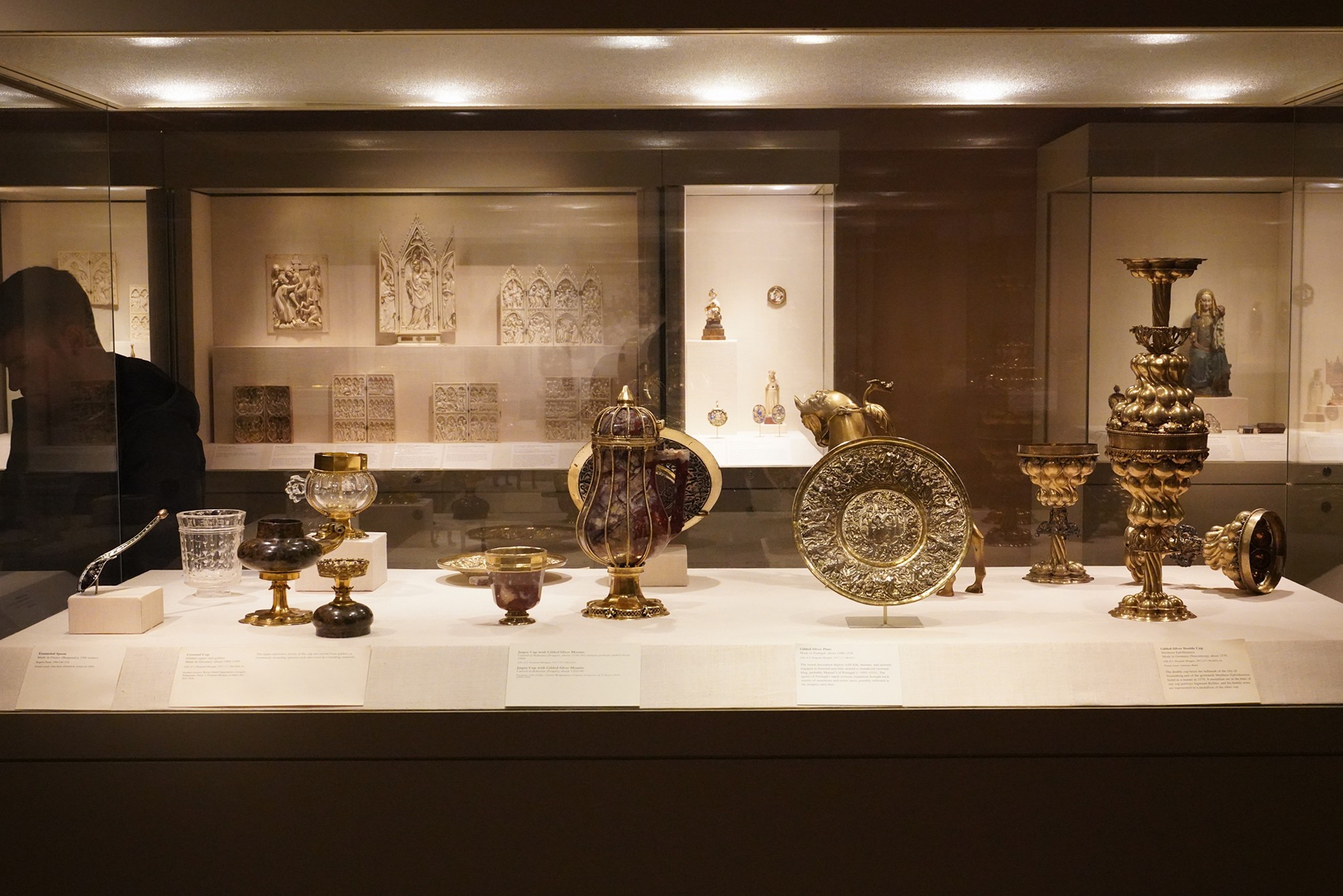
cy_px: 448
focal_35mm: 40
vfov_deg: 33.4
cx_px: 672
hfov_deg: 48.5
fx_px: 1492
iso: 8000
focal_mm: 40
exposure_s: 1/100
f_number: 7.1
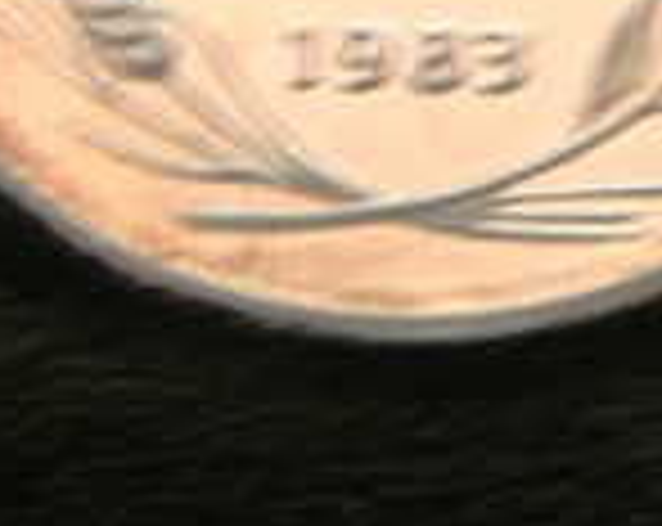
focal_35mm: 252
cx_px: 594
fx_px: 4928
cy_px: -103
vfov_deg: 6.1
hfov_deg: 7.7
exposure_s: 1/3.3
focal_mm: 18.8
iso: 134
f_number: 3.3
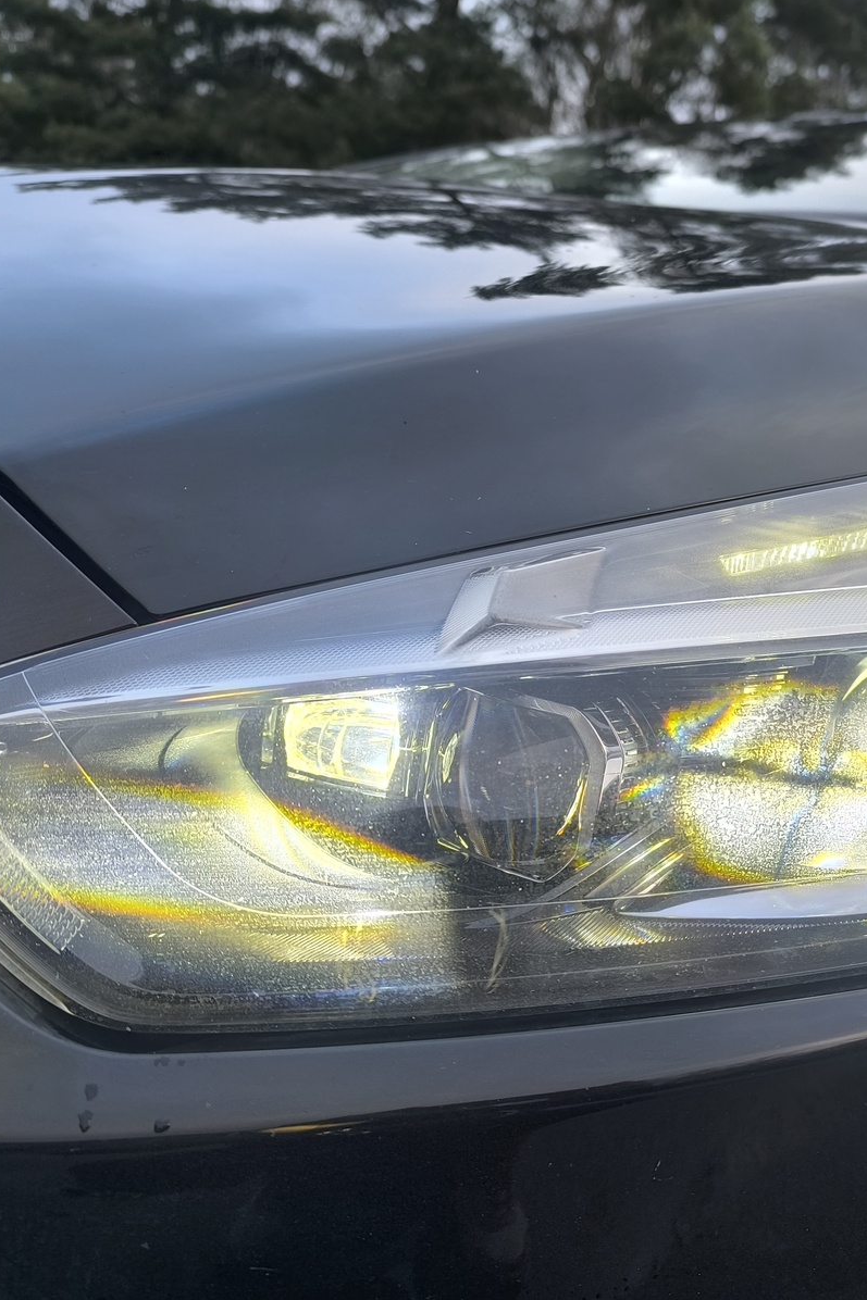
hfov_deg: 40.3
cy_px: 649
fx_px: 1156
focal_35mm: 32
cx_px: 617
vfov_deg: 58.7
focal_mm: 6.14
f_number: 1.65
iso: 50
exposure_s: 1/100
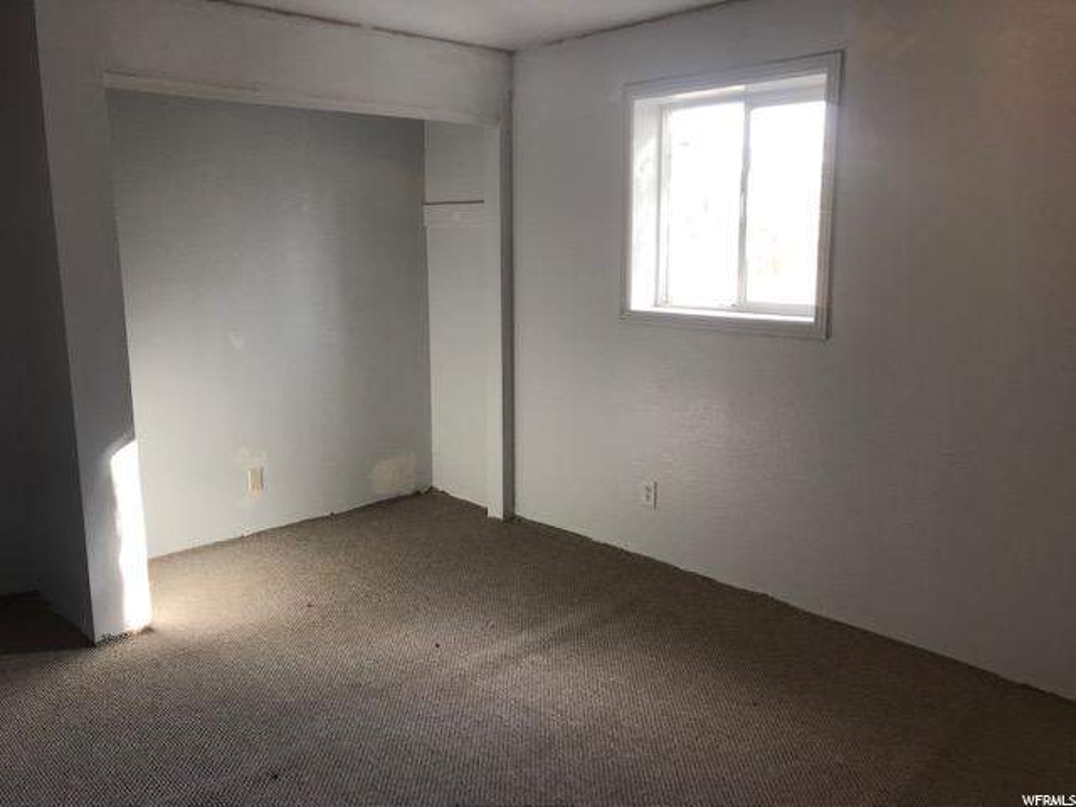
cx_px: 538
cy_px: 404
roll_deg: +0.6
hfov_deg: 63.4
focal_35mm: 28
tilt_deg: -6.4
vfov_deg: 49.7
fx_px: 870
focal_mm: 3.99
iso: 25
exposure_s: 1/60
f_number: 1.8
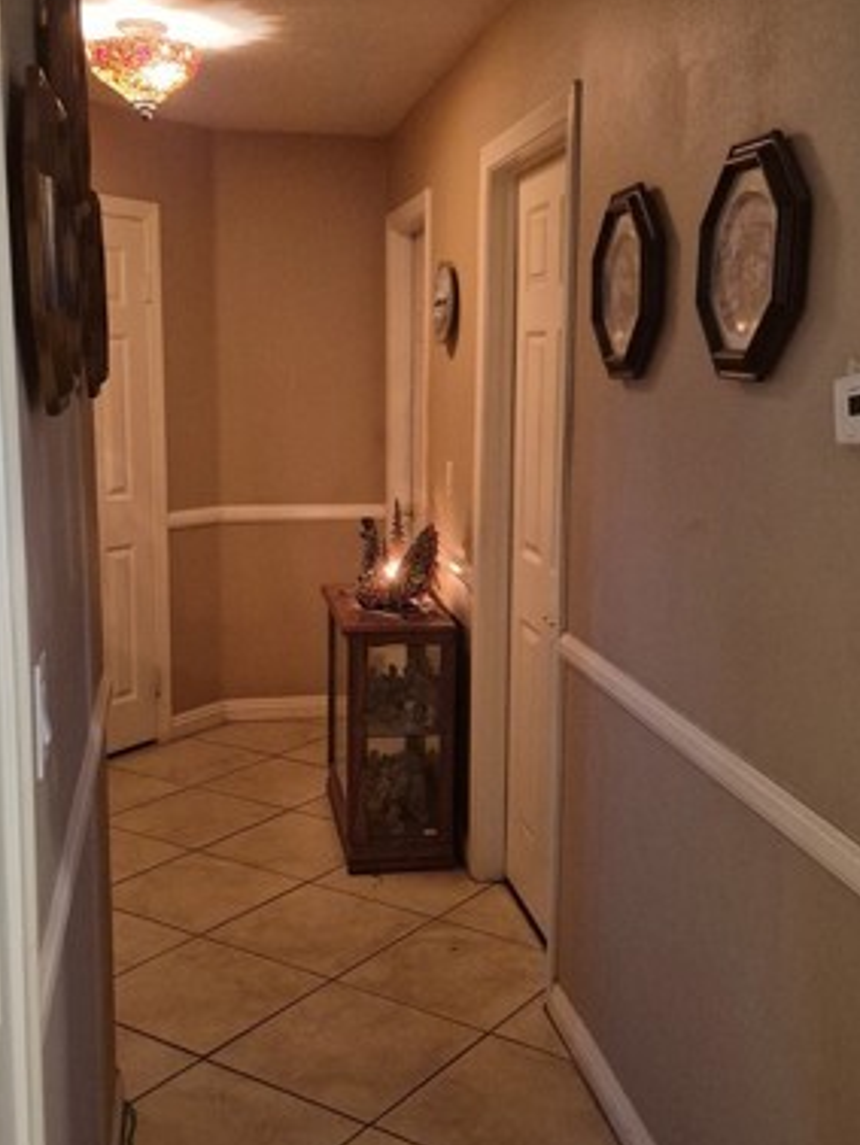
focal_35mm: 39
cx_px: 428
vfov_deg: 47.8
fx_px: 1291
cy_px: 583
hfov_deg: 36.8
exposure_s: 1/120
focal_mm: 5.4
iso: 2000
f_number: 1.8
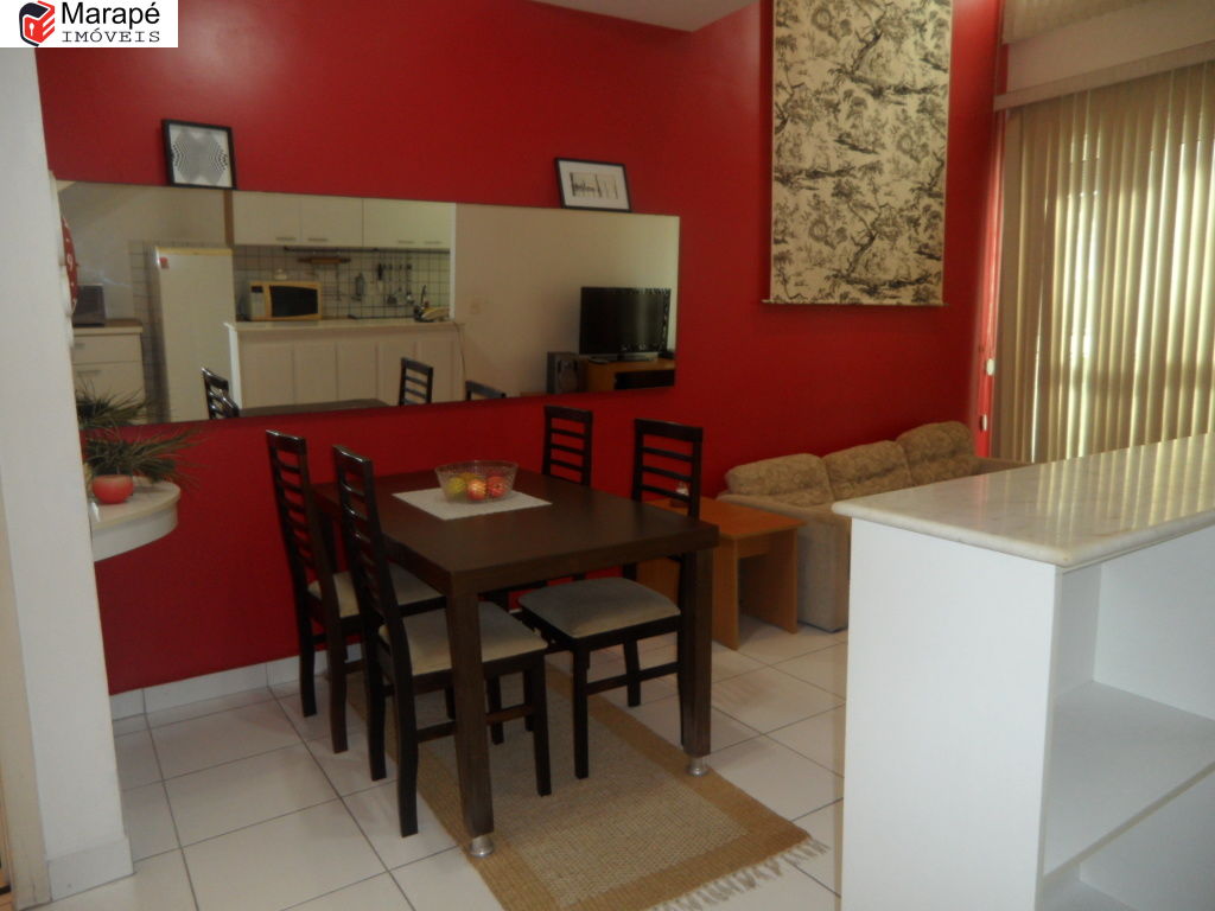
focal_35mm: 24
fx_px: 842
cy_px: 456
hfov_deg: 71.6
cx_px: 608
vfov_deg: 56.8
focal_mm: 4.1
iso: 100
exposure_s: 1/30
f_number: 2.9
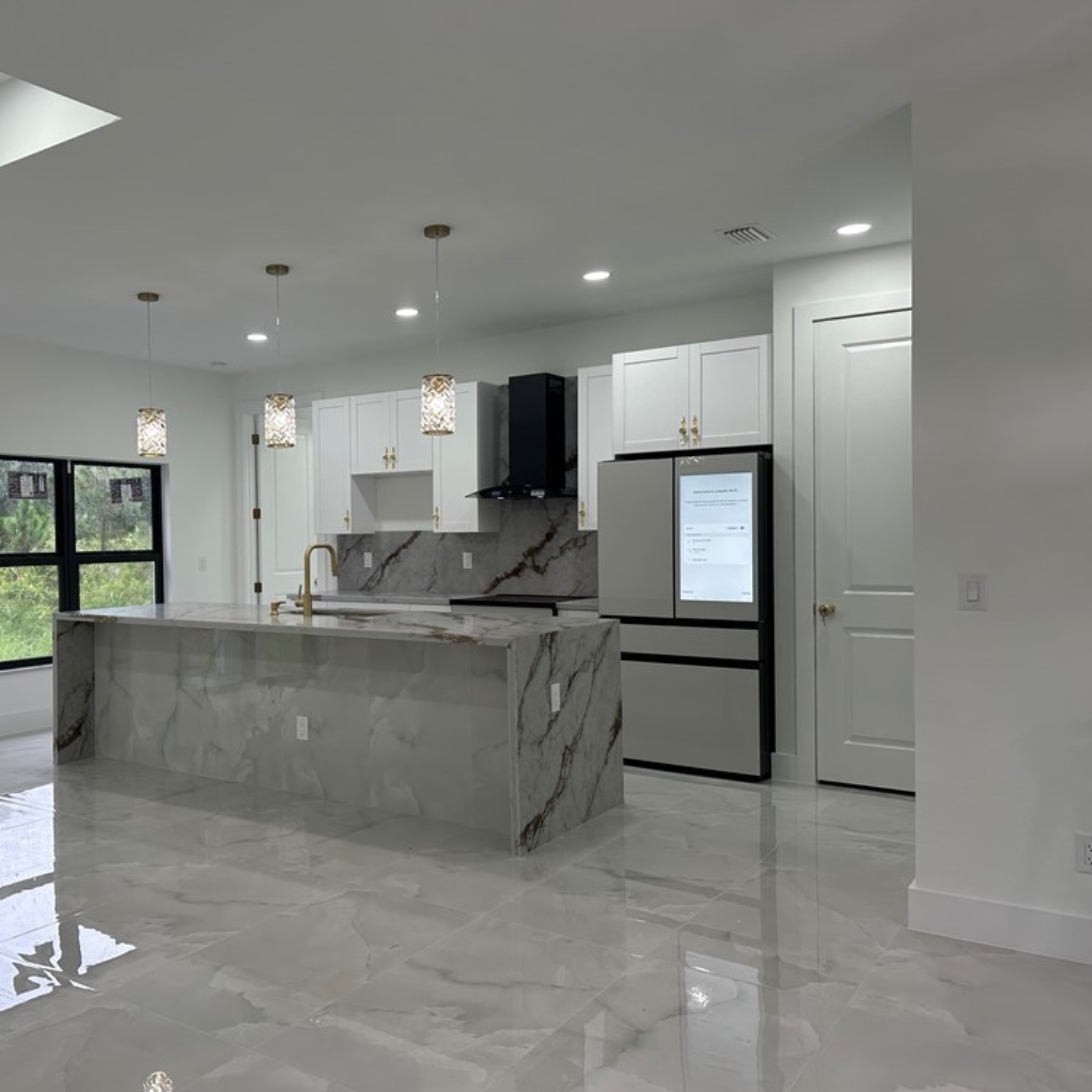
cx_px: 363
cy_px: 547
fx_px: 1035
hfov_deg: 54.5
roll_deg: +1.1
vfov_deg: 55.6
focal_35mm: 29
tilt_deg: -1.5
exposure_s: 1/120
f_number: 1.78
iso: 100
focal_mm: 6.86
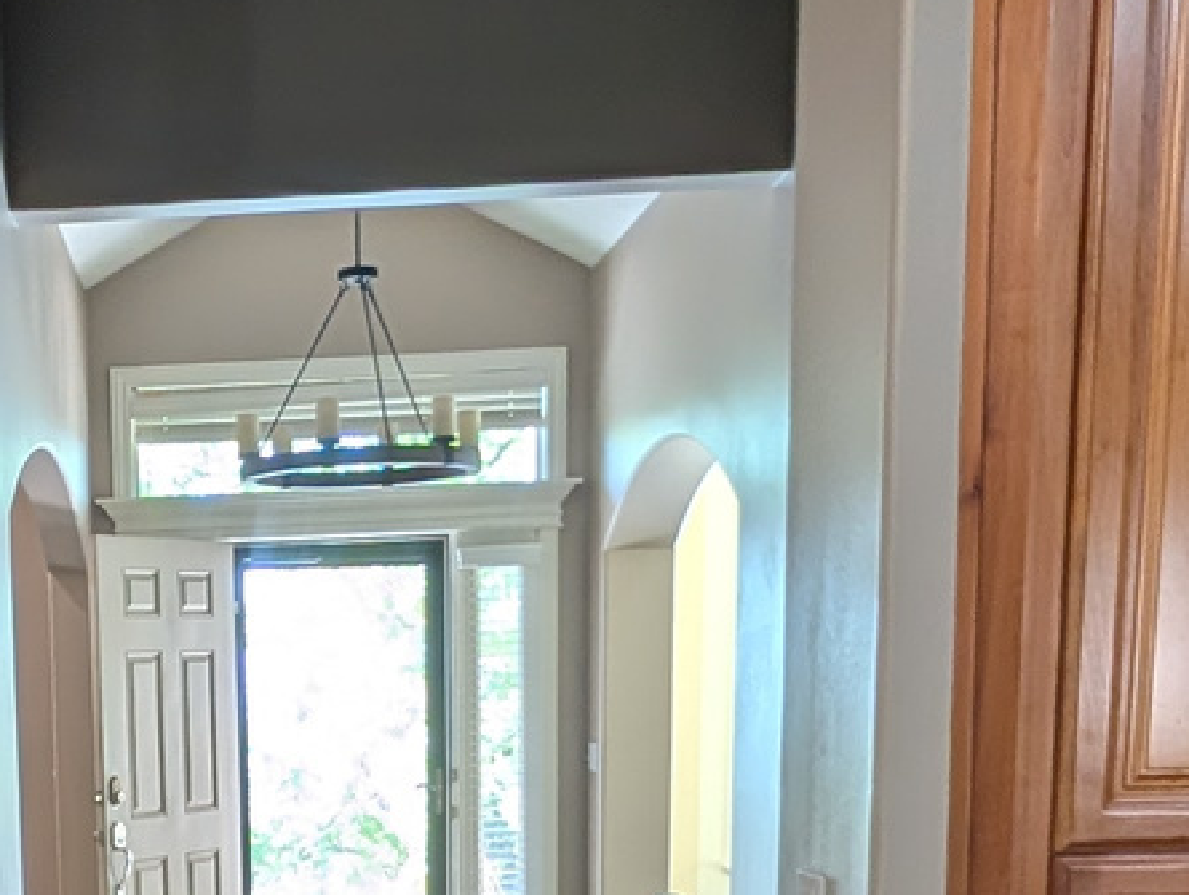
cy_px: 1071
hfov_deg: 32.9
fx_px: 1892
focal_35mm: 55
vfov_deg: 24.2
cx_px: 94
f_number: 1.7
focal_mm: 2.02
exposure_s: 1/60
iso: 55
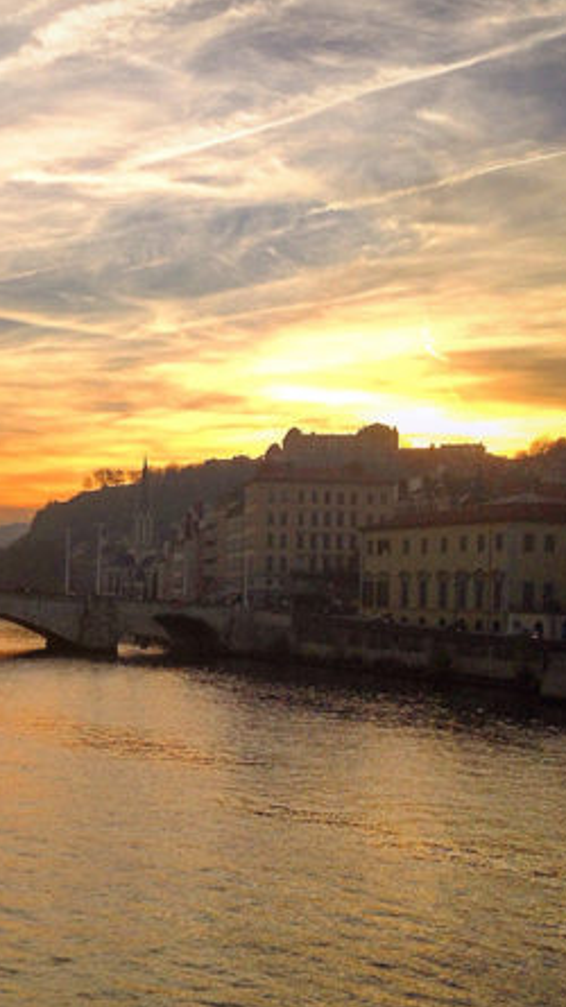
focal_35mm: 60
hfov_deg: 18.9
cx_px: -113
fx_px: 1602
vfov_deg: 34.9
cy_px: 537
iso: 50
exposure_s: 1/690
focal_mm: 4.28
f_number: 2.4
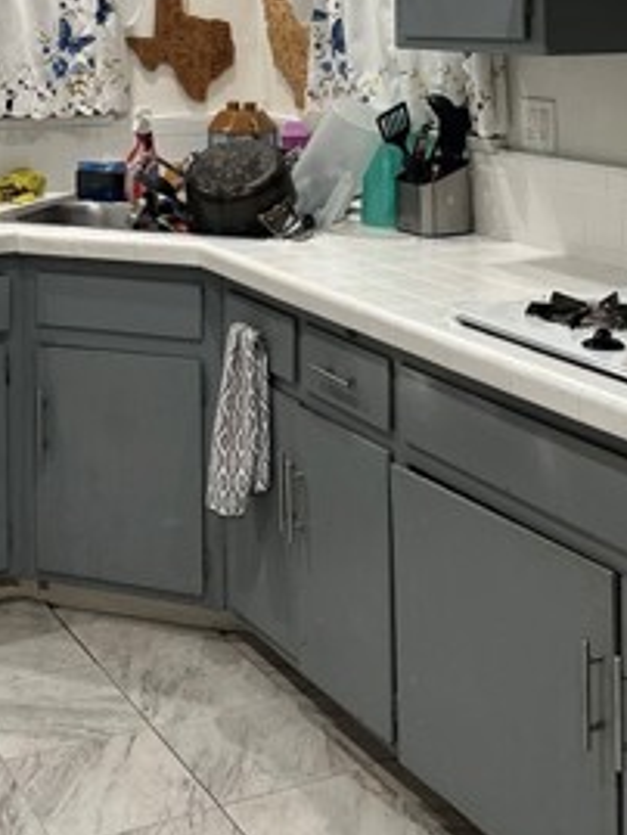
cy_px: 22
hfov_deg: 25.5
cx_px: 183
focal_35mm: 57
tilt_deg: +0.7
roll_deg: -1.0
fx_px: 1375
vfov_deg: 31.5
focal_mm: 6.86
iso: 160
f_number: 1.78
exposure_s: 1/60
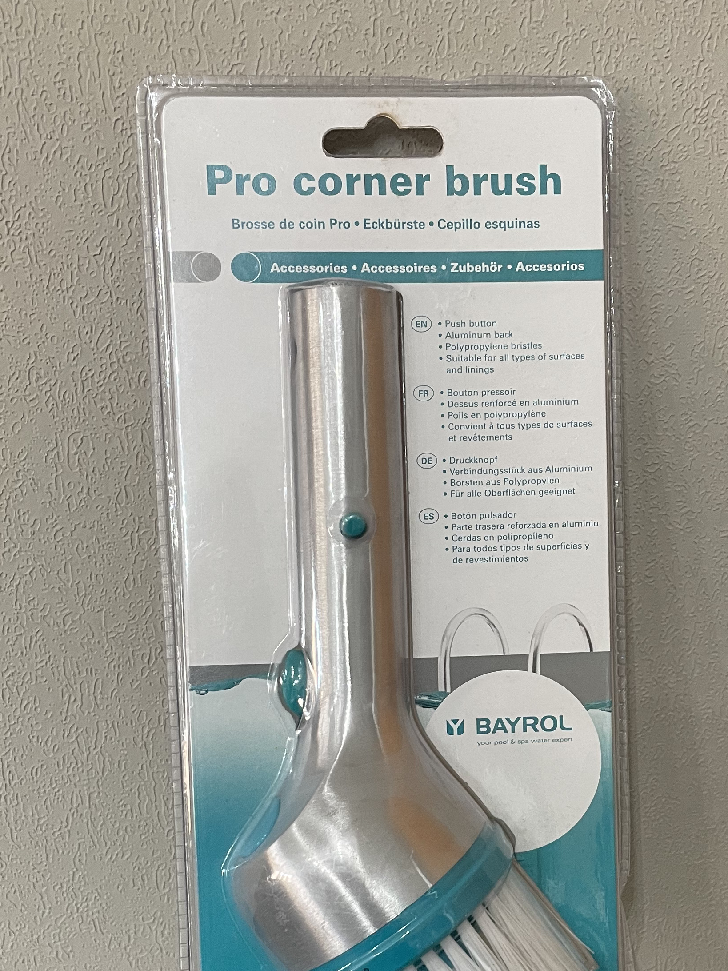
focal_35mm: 48
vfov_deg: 38.6
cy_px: 730
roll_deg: -0.5
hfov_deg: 30.1
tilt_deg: -21.7
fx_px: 1346
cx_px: 463
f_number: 1.6
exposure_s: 1/50
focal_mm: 4.2
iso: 160
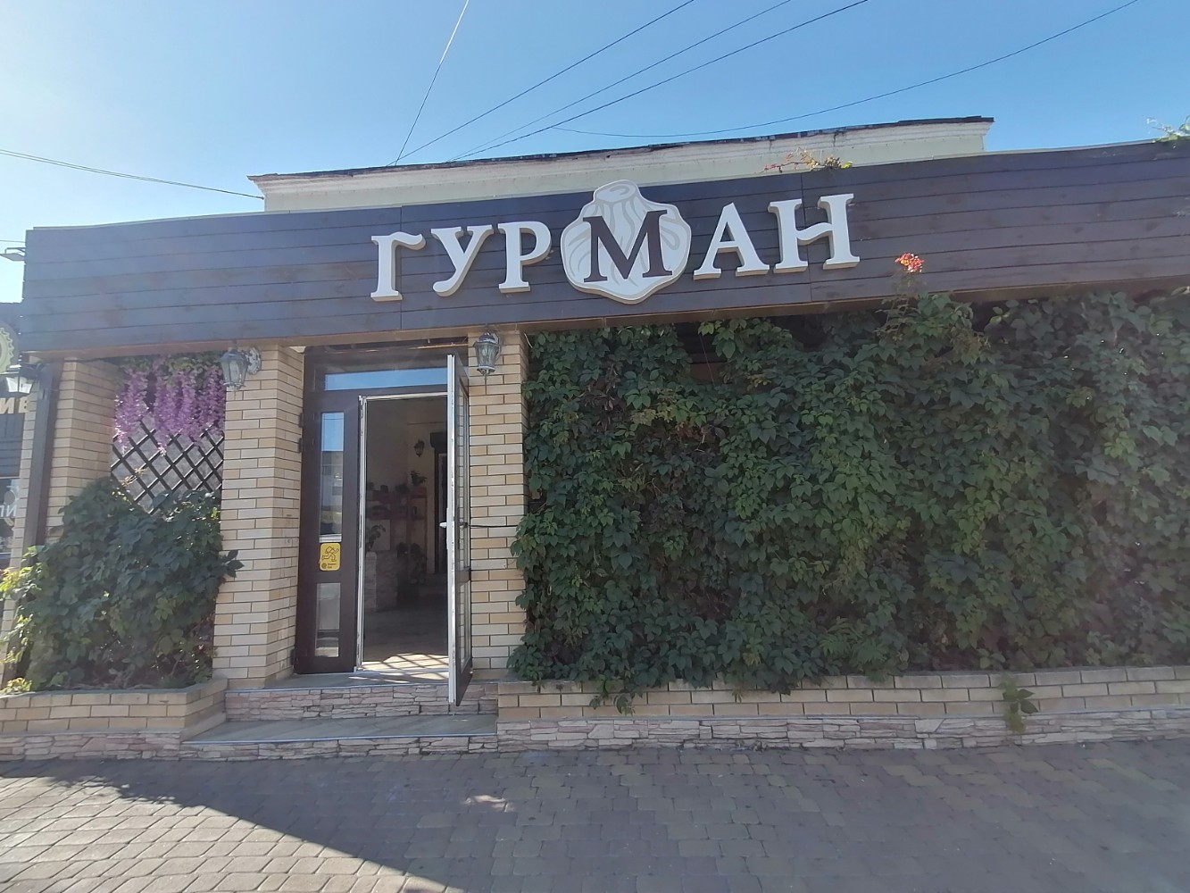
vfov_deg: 74.7
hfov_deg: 91.0
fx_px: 584
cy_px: 446
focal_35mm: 17
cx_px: 595
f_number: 2.4
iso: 50
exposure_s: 1/714
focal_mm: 1.78
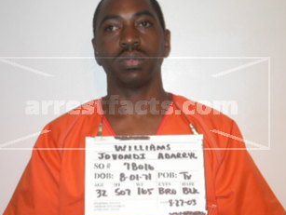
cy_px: 104
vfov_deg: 20.2
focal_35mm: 73
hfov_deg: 26.6
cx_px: 131
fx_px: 604
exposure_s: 1/60.3
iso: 100
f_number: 3.2
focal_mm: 13.6
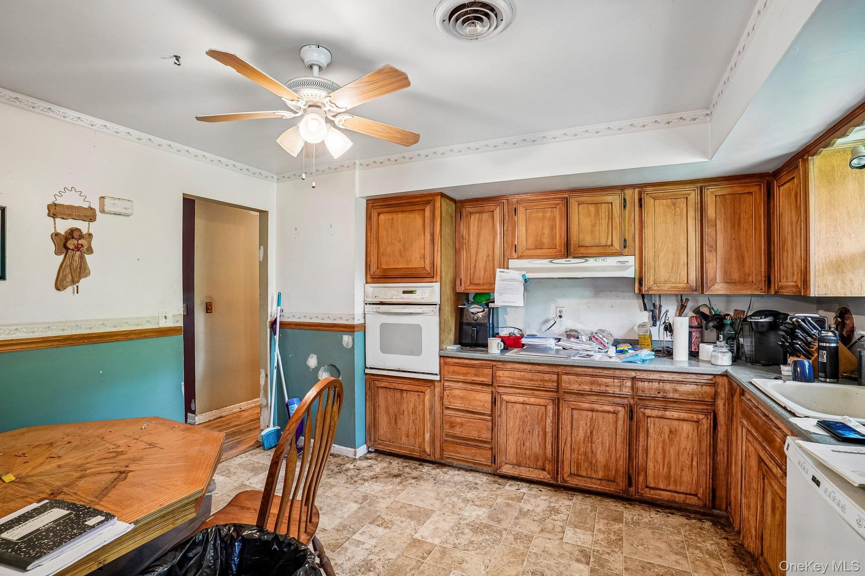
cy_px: 288
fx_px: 384
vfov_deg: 73.7
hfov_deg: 96.7
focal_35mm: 16
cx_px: 432
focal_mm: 16
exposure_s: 1/15
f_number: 8
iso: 800
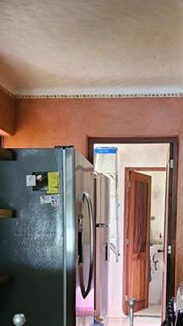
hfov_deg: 22.5
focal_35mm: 53
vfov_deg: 38.1
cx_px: 125
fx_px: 458
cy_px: 249
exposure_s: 1/120
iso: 640
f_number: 1.7
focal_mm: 6.3
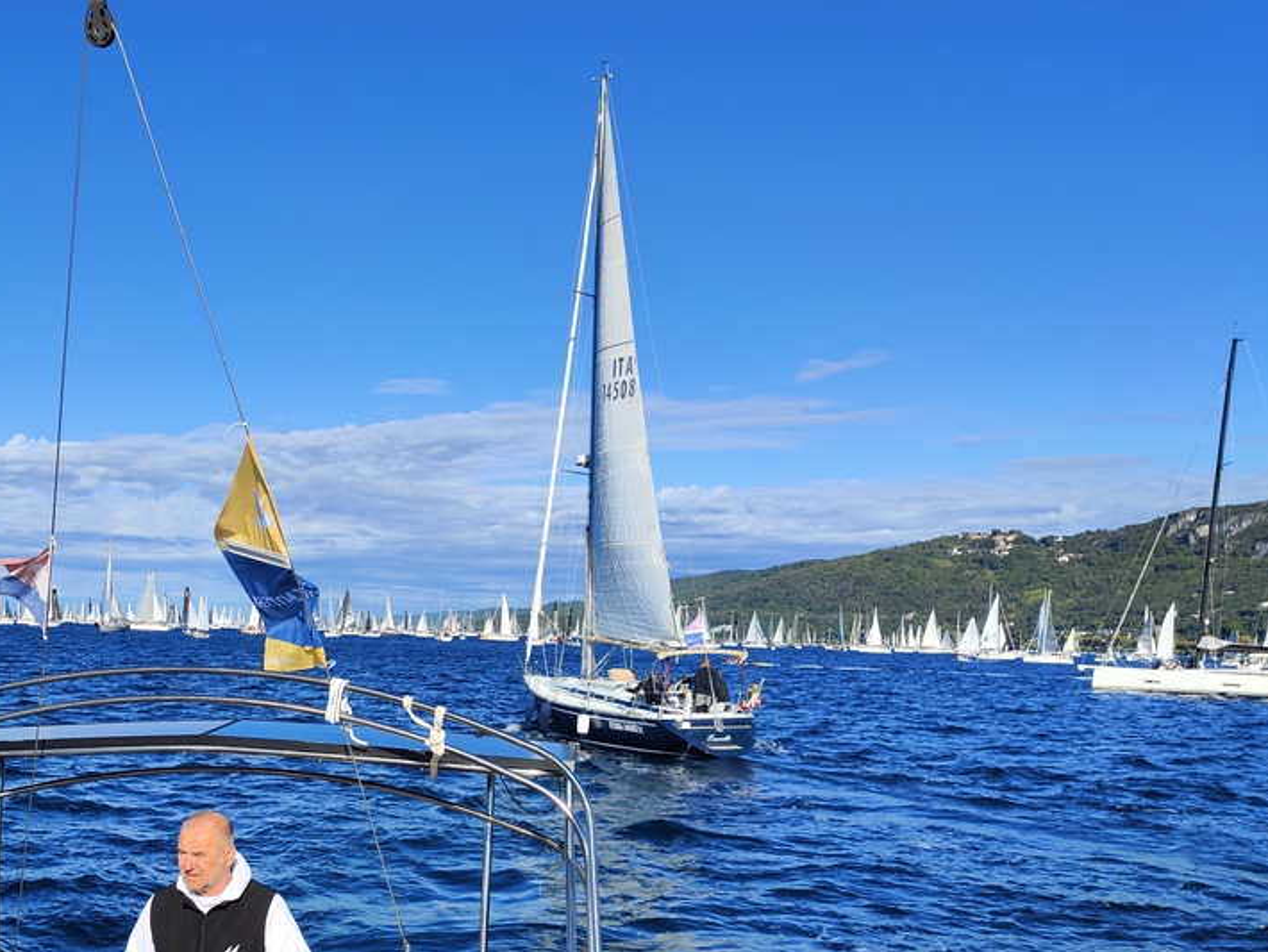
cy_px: 696
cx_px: 331
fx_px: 1319
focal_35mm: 36
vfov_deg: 38.8
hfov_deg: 49.5
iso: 50
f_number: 1.88
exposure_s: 1/3553
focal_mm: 5.59
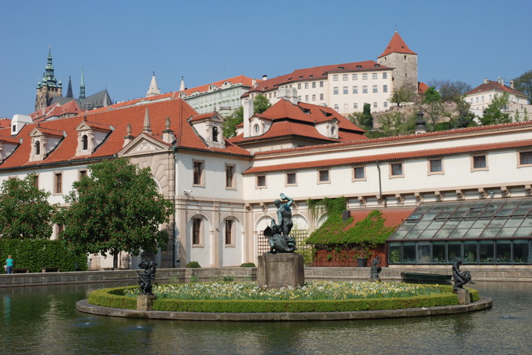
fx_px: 791
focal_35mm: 54
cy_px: 175
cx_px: 266
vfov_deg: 25.3
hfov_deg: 37.2
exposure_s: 1/250
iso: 100
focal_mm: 35
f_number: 8
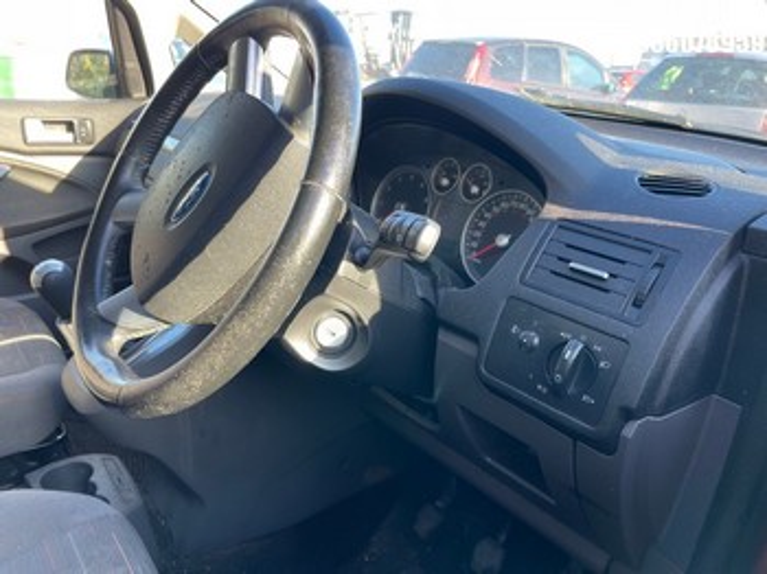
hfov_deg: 67.3
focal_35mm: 26
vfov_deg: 53.0
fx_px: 576
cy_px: 287
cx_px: 384
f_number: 1.6
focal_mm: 4.2
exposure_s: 1/121
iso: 64
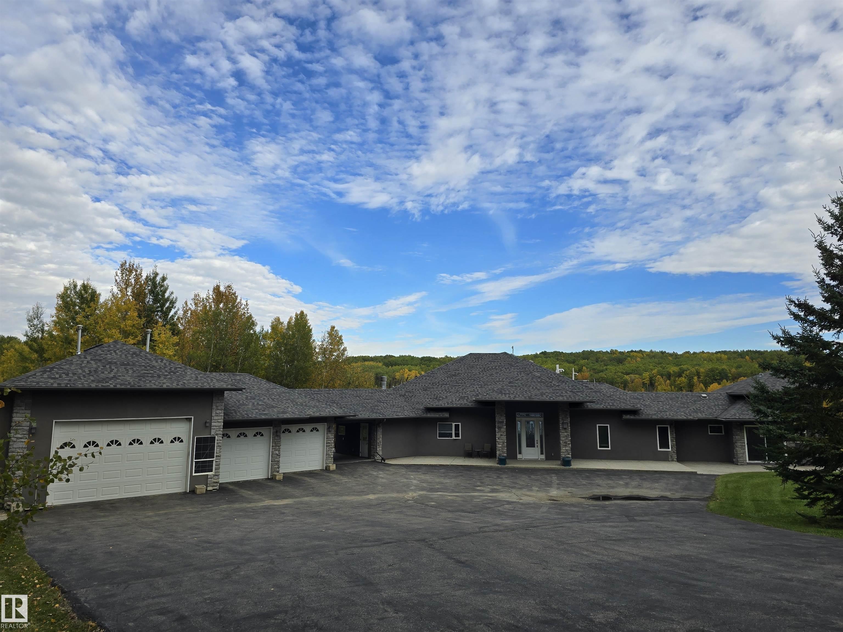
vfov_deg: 58.9
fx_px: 560
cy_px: 316
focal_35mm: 23
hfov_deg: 73.9
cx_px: 422
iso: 12
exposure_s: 1/586
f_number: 1.7
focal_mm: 6.3
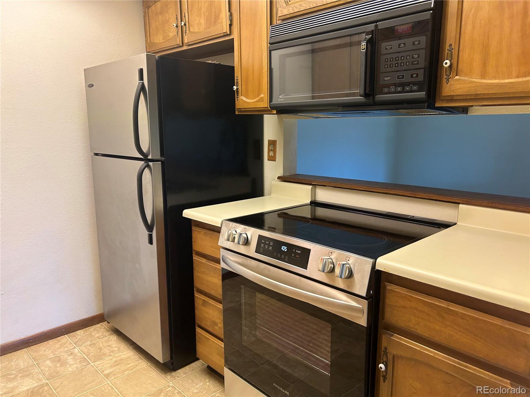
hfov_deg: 67.3
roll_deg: +0.4
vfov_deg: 53.1
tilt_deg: -11.5
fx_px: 398
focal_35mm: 26
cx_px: 265
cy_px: 198
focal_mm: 5.7
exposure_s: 1/60
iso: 80
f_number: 1.5
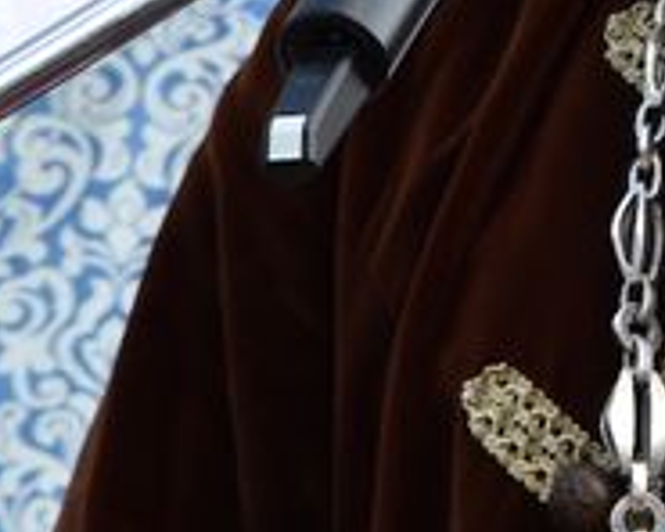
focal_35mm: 1266
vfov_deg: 1.2
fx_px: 24922
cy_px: -309
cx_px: 818
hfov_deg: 1.5
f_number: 14
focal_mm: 185
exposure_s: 1/200
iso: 560
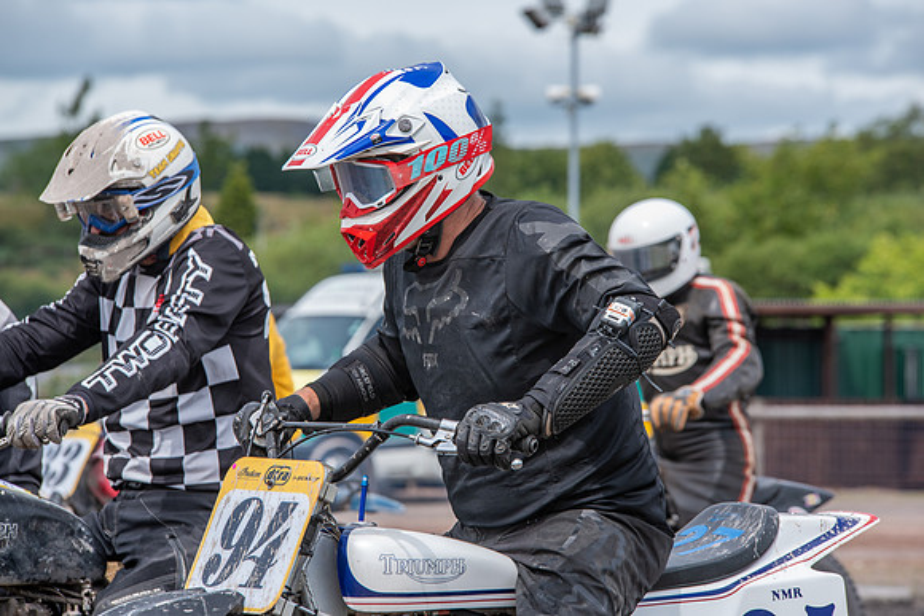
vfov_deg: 6.9
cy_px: 308
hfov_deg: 10.3
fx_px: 5134
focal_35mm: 200
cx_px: 462
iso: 200
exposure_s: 1/320
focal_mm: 200
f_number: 8
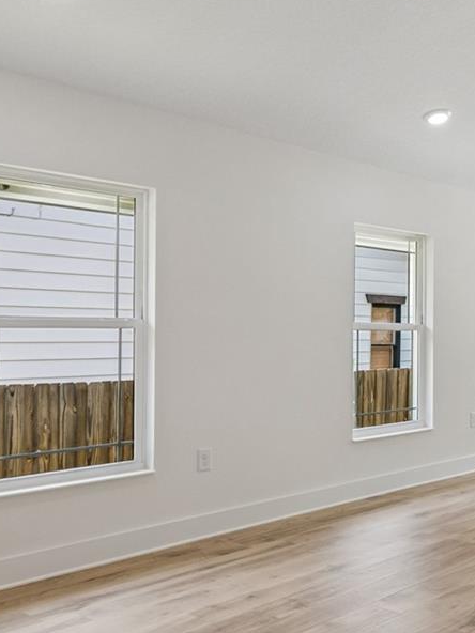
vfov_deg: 47.8
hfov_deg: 33.5
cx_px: 482
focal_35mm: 39
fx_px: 714
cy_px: 297
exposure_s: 1/100
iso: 100
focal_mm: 10
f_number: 4.5
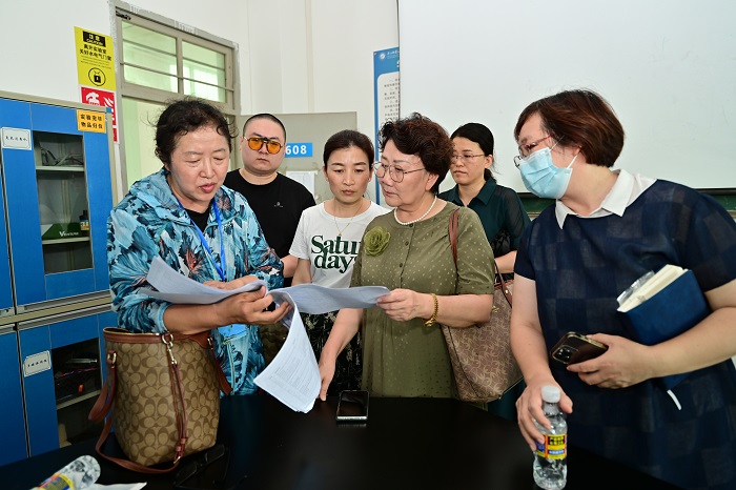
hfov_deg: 78.6
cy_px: 245
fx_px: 450
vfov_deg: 57.2
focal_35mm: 22
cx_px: 368
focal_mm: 22
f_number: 2.8
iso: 400
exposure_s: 1/160
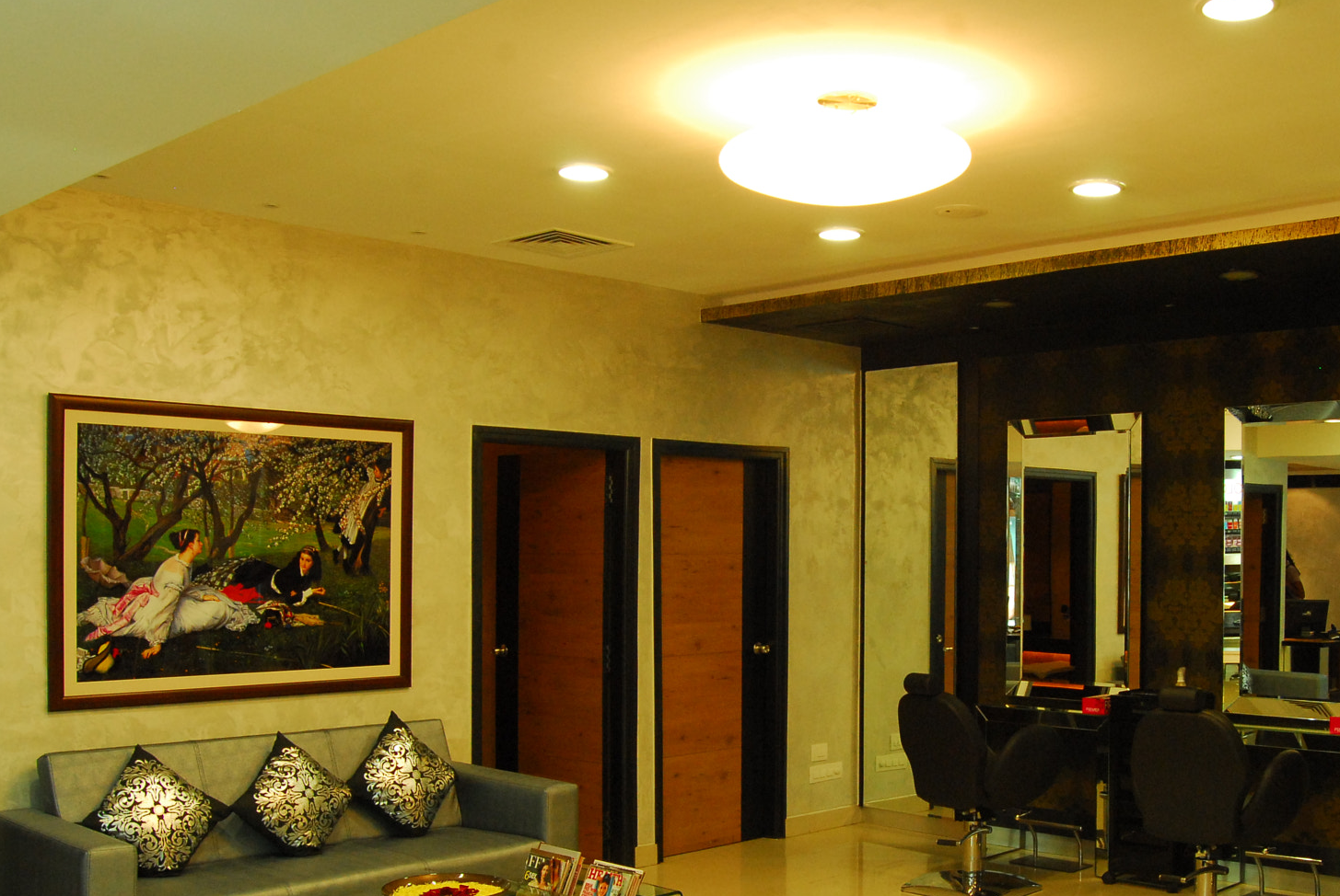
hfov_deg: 50.0
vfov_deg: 35.0
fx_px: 1416
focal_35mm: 38
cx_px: 860
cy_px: 559
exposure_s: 1/6
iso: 640
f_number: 9
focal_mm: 18
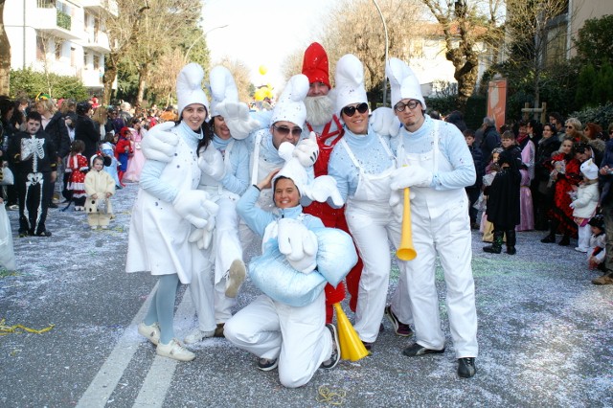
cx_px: 306
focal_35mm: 42
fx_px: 715
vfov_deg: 31.9
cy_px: 204
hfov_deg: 46.4
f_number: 8
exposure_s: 1/160
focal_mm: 28
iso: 200
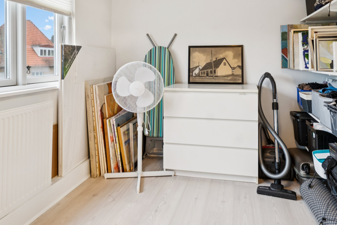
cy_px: 60
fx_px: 290
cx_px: 177
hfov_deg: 60.2
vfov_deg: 41.3
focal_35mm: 31
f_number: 8
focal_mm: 14
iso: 200
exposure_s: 1/2.5
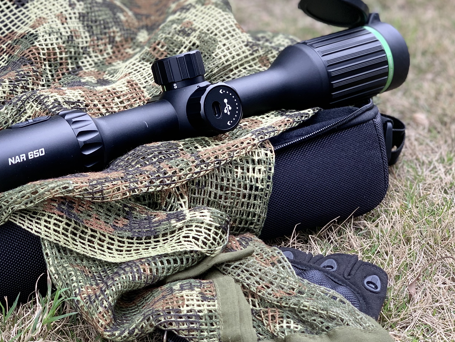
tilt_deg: -21.7
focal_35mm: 85
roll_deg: +2.5
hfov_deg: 23.0
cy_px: 94
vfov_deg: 17.3
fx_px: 1117
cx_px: 196
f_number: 2.4
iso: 32
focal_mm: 6
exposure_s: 1/122
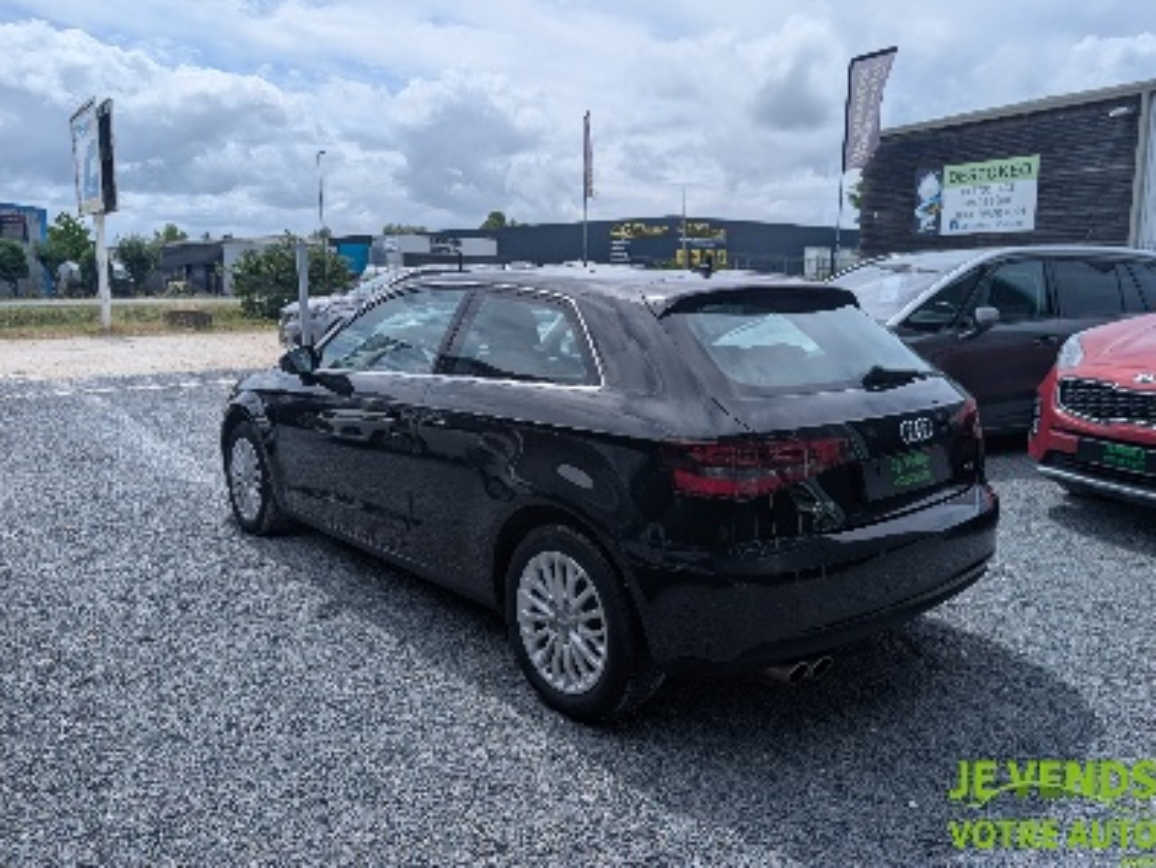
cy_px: 418
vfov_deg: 54.9
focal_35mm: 25
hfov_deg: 69.4
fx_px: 835
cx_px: 572
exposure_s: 1/1558
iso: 19
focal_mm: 6.9
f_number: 1.68
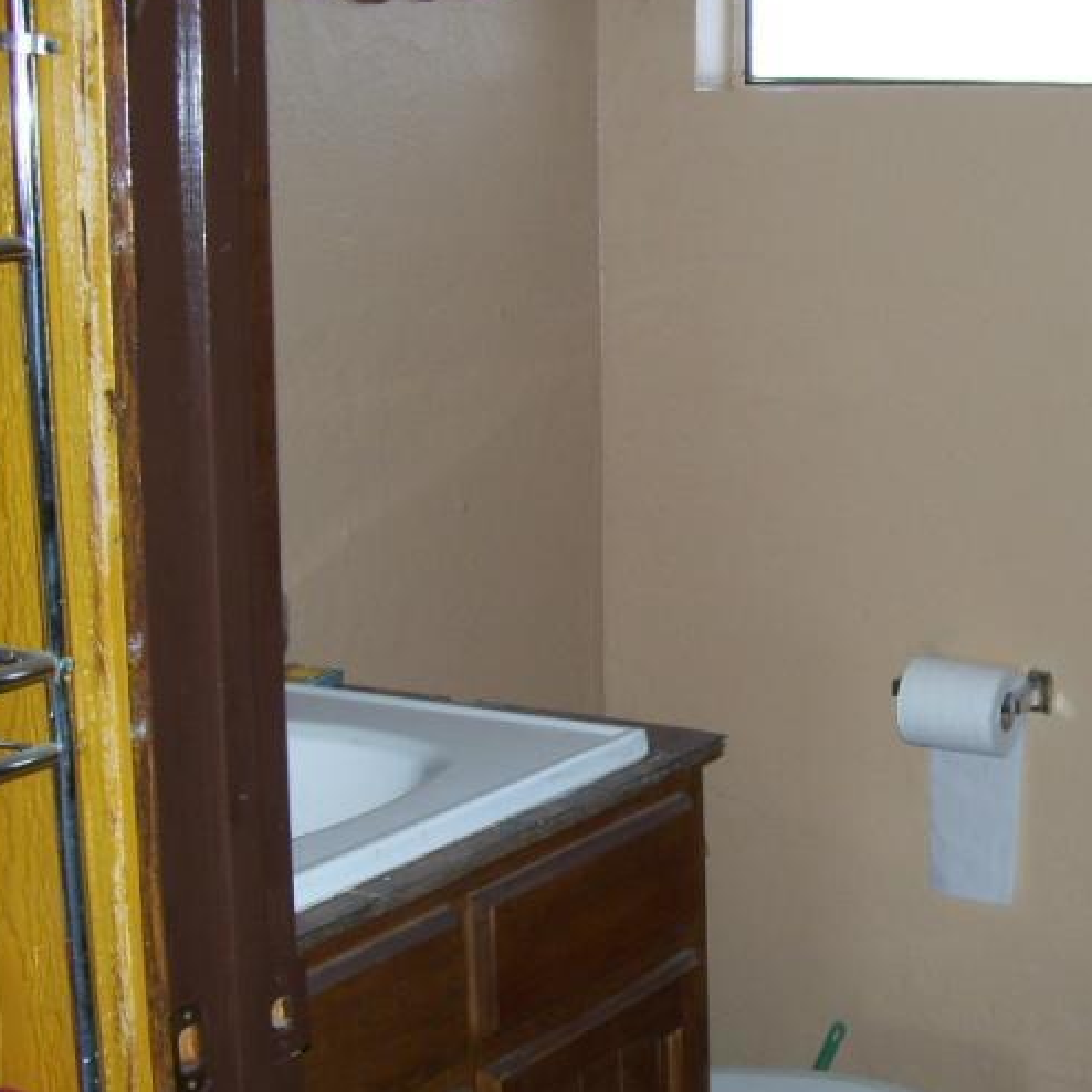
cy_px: 606
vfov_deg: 26.1
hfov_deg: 25.9
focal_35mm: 66
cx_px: 783
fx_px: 2356
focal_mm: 6
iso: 80
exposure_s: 1/60
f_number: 2.7
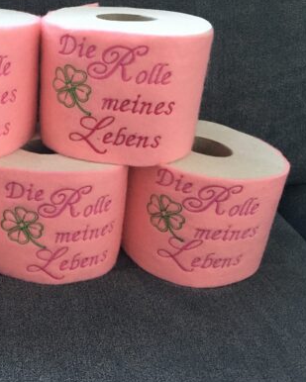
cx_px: 45
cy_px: 172
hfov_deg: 32.8
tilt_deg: -25.2
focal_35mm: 44
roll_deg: -1.7
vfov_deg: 42.0
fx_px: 498
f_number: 2.2
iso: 200
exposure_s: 1/25
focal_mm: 4.15
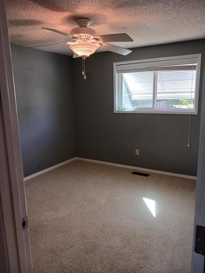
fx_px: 213
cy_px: 136
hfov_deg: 51.4
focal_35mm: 27
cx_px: 102
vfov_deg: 65.3
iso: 200
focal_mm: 4
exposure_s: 1/60
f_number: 1.8
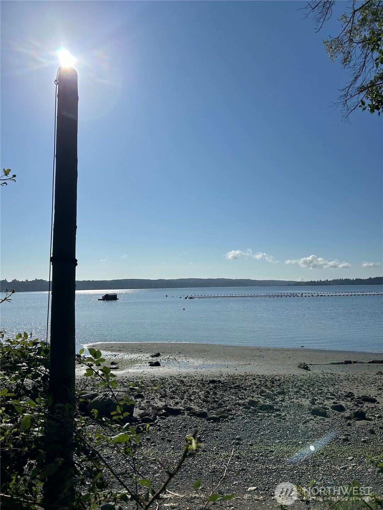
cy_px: 255
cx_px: 192
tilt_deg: +4.2
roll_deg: +0.1
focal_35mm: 26
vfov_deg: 67.3
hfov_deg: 53.1
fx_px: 384
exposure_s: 1/16393
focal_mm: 5.7
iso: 50
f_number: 1.5
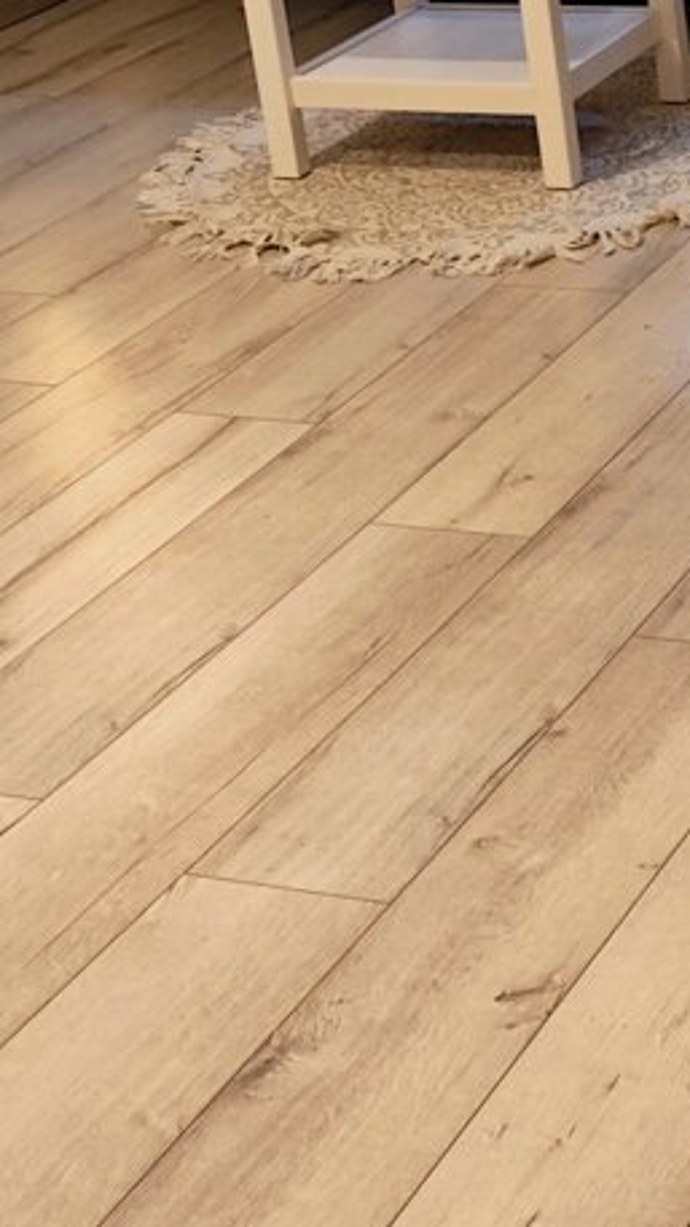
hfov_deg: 14.6
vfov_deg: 26.0
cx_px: 902
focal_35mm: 79
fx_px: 2570
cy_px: 140
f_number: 1.65
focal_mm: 6.19
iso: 1250
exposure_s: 1/33.3
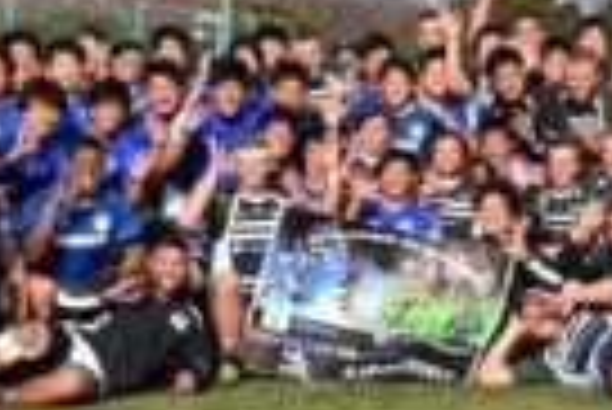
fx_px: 2297
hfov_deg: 14.7
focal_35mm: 135
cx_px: 740
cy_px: 128
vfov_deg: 10.2
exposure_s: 1/320
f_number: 9
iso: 200
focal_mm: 24
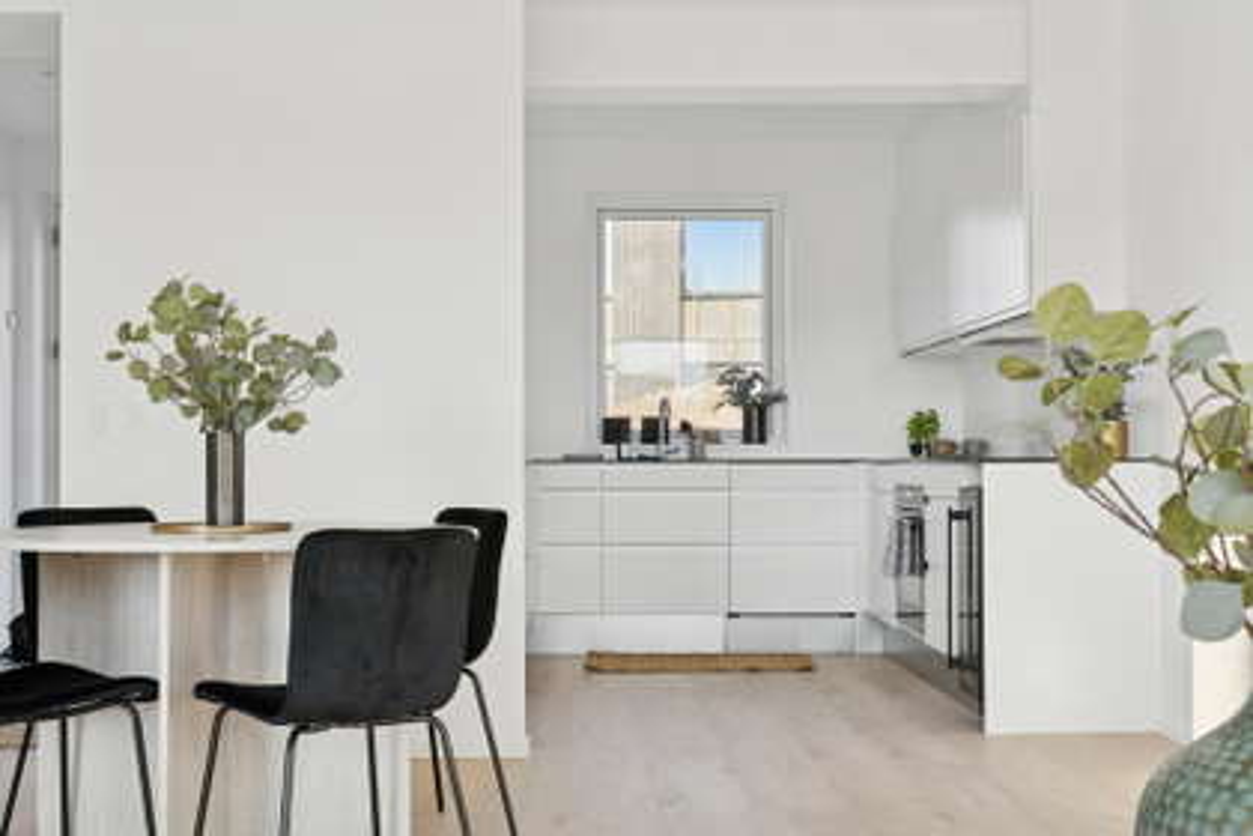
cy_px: 418
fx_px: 1514
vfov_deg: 30.8
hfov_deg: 45.0
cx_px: 626
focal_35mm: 44
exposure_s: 1/60
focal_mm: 29
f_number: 8
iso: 200
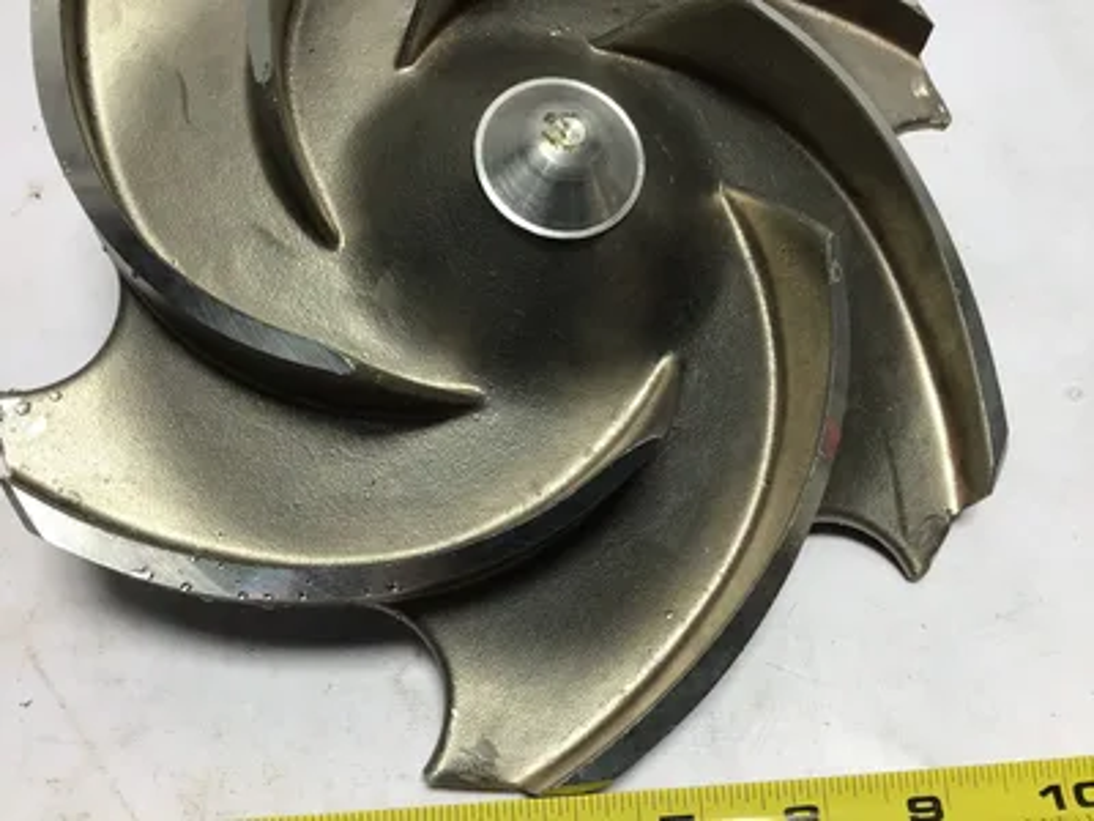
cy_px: 410
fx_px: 980
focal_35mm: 31
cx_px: 547
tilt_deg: -57.3
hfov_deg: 58.4
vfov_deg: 45.4
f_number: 2.4
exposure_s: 1/120
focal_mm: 3.3
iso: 40
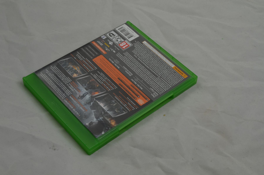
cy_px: 88
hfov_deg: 33.5
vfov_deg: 22.5
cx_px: 132
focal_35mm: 60
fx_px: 439
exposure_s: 1/3
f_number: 20
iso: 100
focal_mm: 40
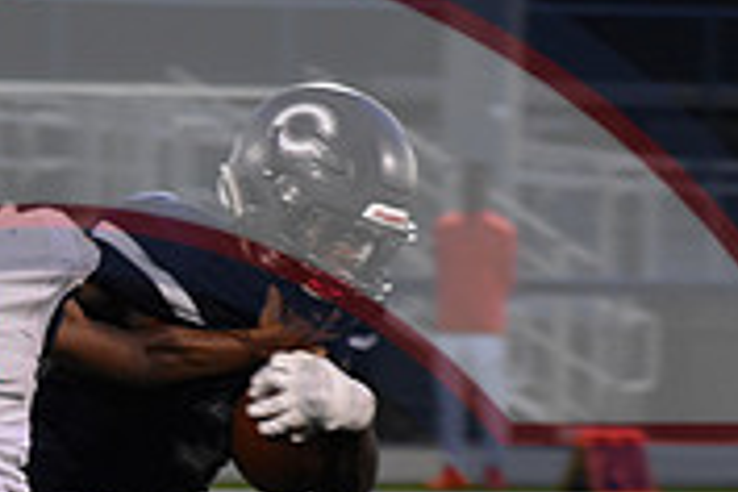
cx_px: 25
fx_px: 11684
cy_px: 657
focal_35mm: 570
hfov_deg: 3.6
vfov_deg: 2.4
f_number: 4.8
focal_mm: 116
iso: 3200
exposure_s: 1/250
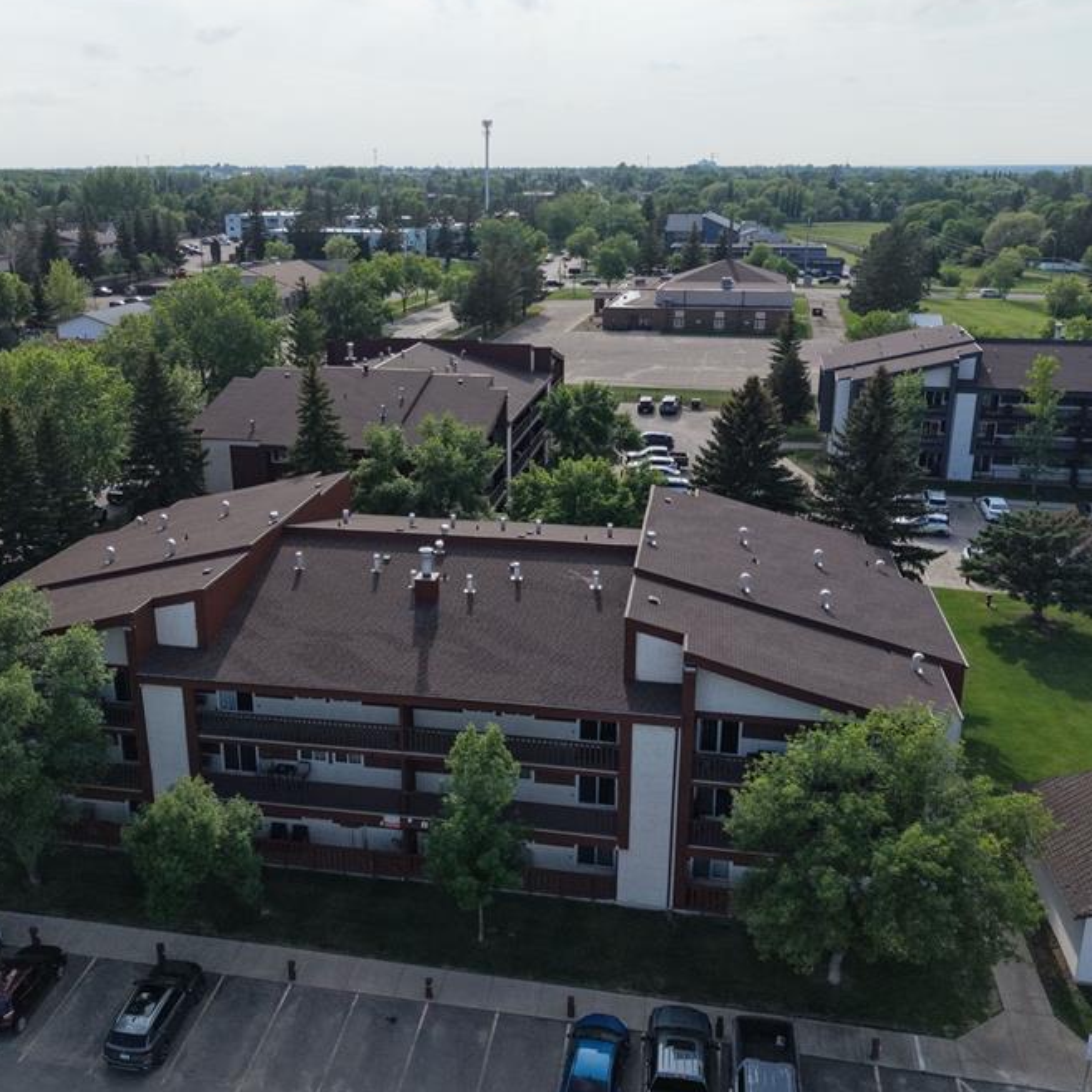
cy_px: 538
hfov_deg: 49.7
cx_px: 495
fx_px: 1178
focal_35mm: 33
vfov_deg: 49.7
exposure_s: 1/5000
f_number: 1.8
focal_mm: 8.67
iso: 300
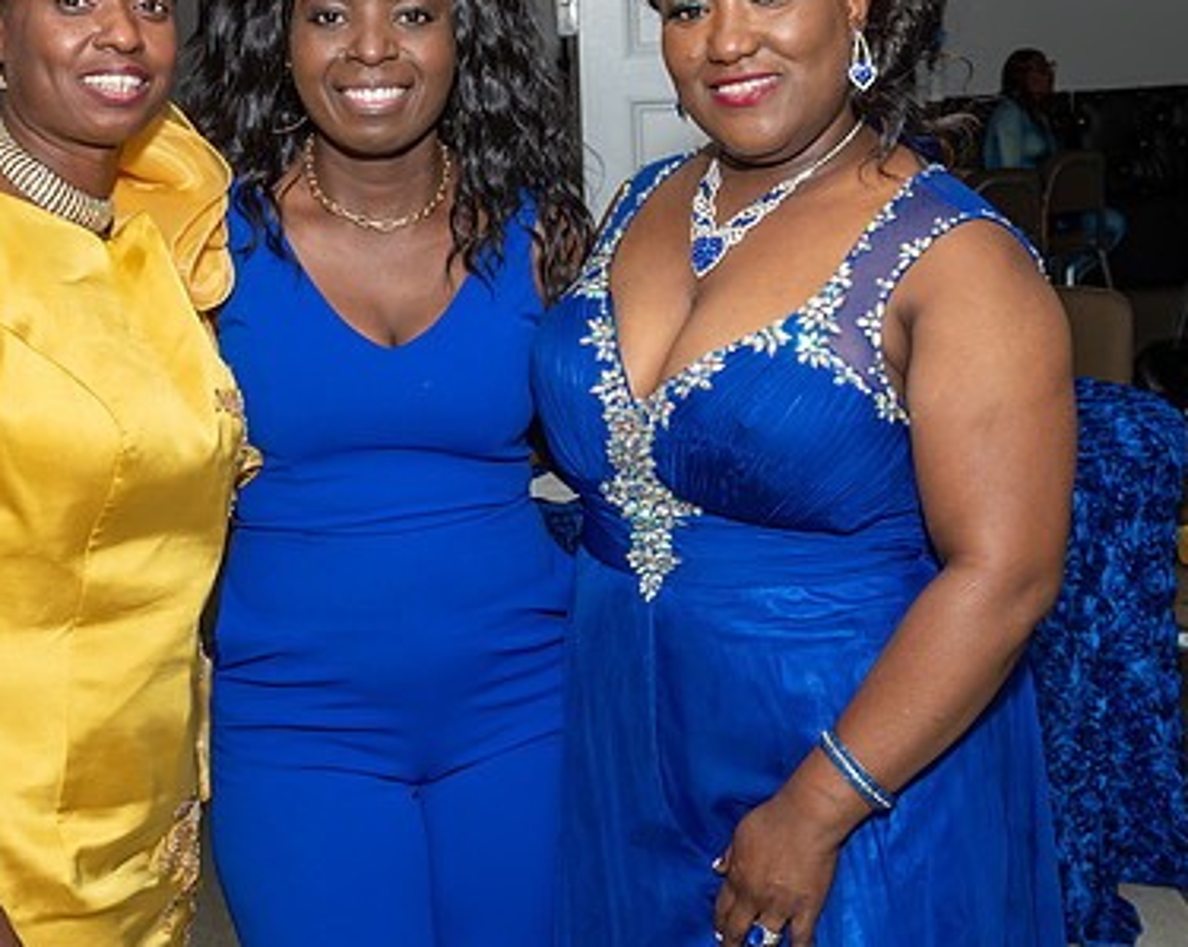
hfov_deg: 28.7
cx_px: 526
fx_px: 2318
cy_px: 380
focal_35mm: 66
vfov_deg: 23.1
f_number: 6.3
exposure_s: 1/250
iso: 400
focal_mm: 26
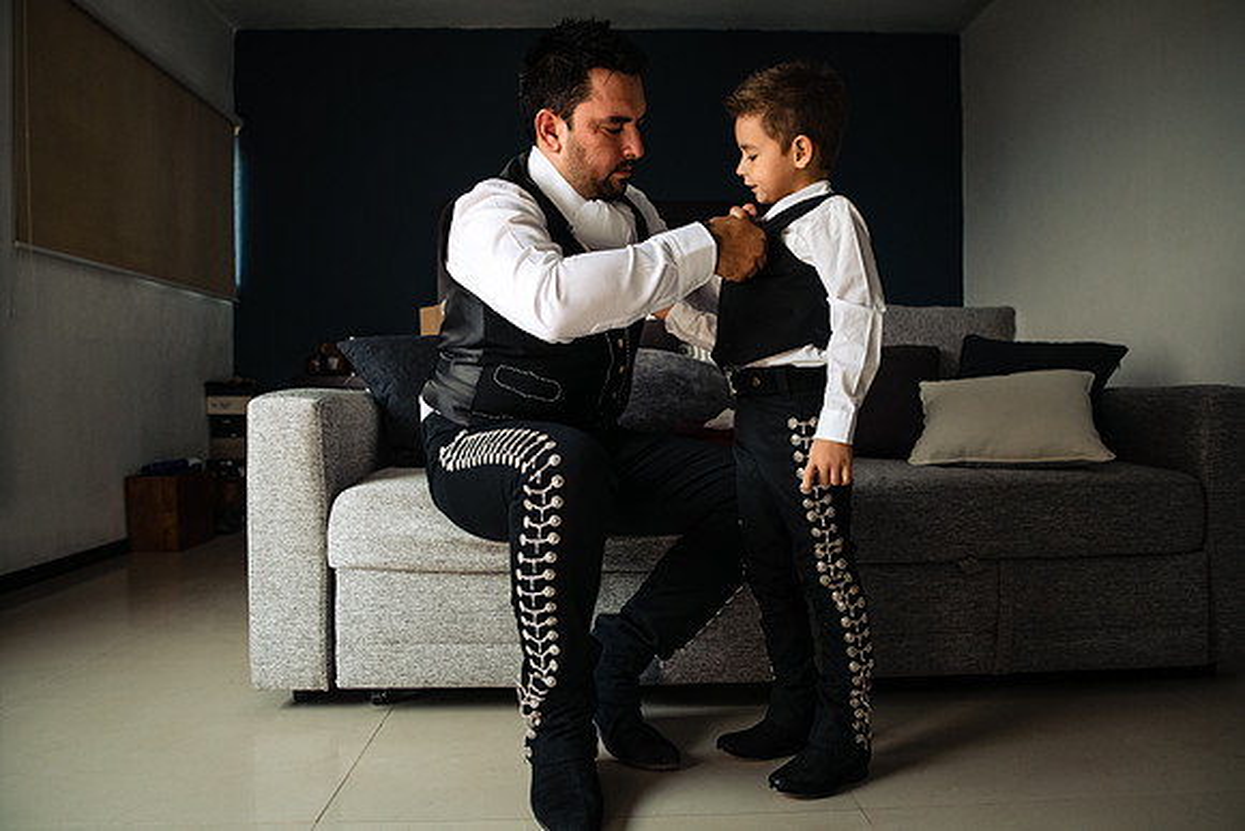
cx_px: 622
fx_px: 830
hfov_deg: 73.7
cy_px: 416
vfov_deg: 53.2
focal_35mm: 24
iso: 1600
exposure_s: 1/500
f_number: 4
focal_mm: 24
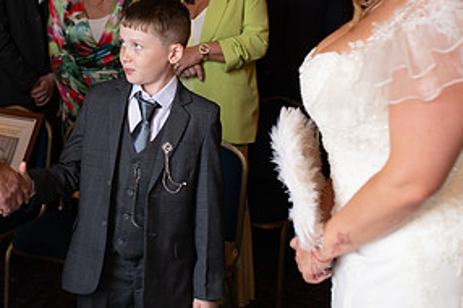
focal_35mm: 71
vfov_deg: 19.0
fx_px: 912
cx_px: 134
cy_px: 65
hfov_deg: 28.2
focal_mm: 35
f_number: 2.5
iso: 250
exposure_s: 1/125
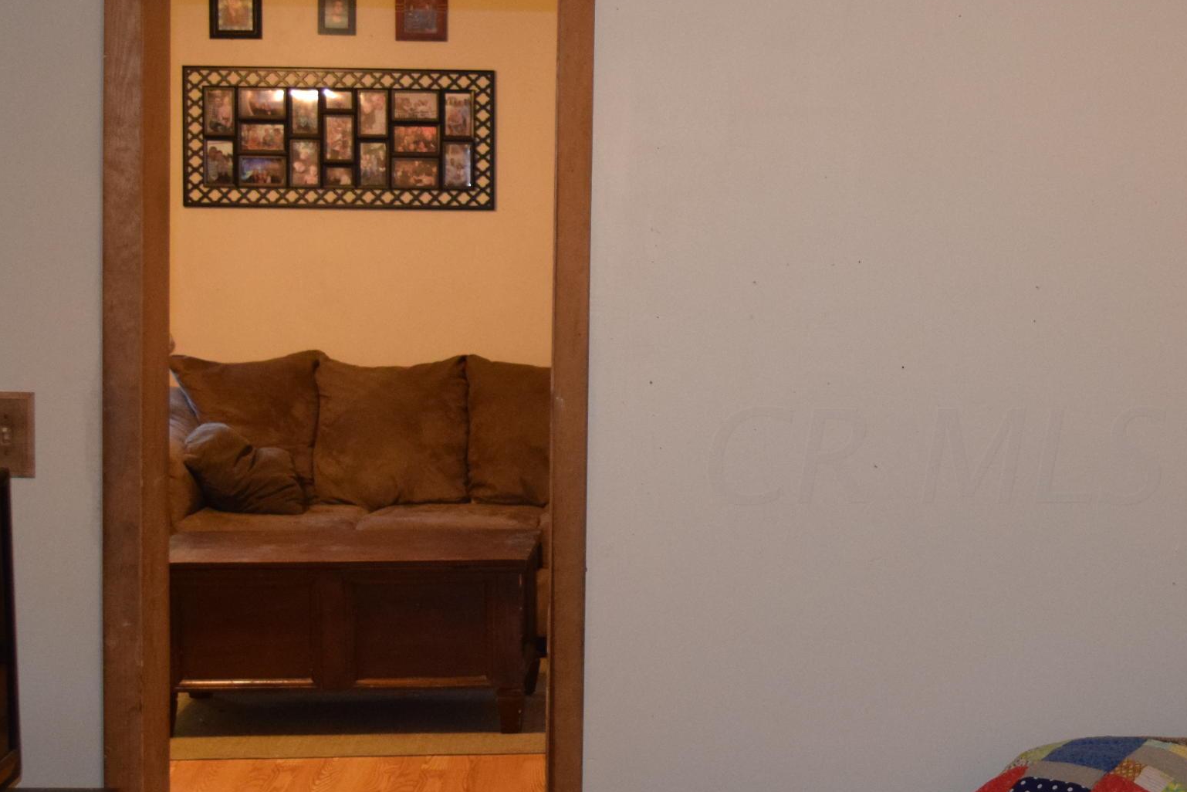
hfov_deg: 25.3
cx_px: 935
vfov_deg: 17.3
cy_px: 455
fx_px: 2604
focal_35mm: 79
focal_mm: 27
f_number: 4
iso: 2000
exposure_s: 1/60
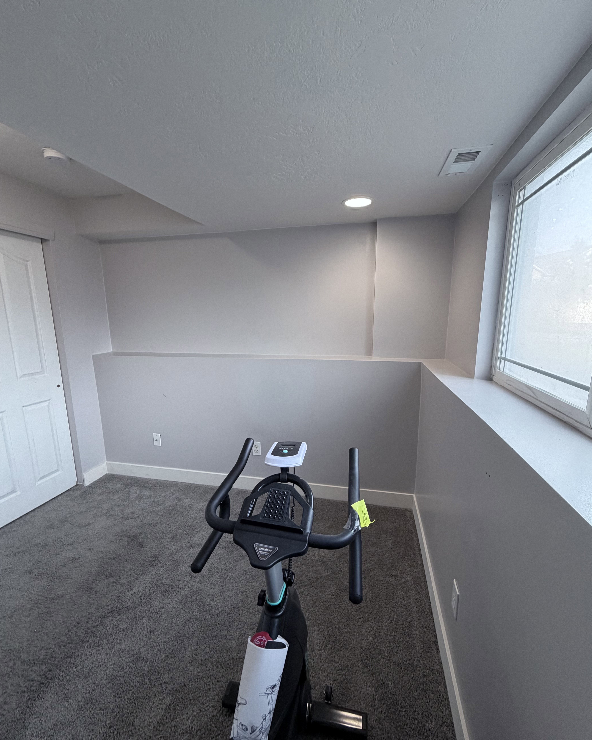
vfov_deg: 96.8
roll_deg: +0.7
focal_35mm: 15
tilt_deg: -10.7
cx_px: 302
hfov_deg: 84.0
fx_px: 329
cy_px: 377
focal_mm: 2.22
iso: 250
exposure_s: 1/120
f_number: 2.2
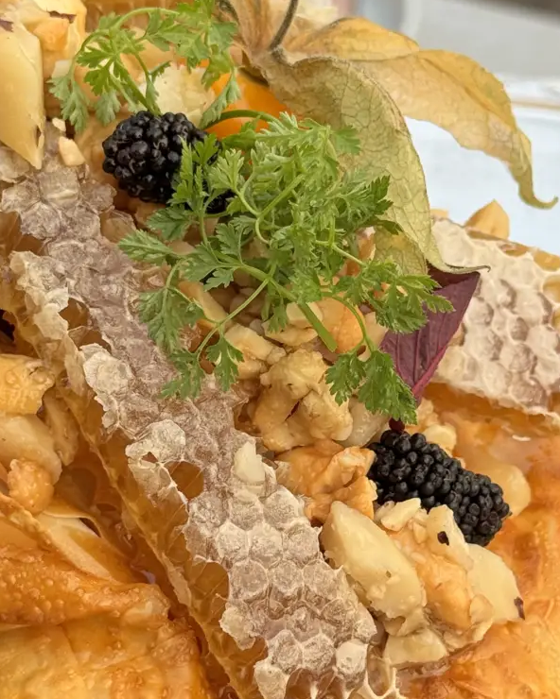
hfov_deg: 14.3
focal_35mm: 108
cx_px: 287
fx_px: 2237
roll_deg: +4.8
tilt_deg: -30.6
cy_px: 411
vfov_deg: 17.8
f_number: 1.78
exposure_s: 1/261
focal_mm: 6.76
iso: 64
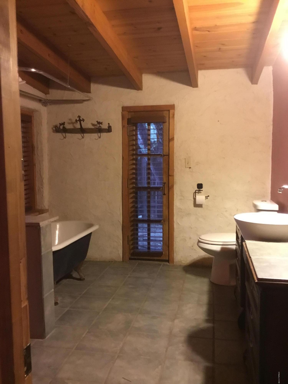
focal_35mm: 31
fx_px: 344
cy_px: 192
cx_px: 144
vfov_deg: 58.4
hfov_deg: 45.4
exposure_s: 1/15
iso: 400
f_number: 2.4
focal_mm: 3.3
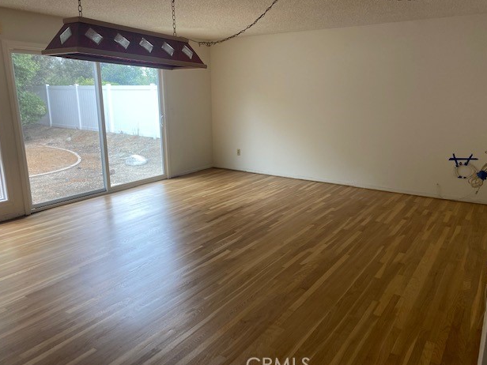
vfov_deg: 51.4
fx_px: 380
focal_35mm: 27
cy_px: 186
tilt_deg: -13.3
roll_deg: -0.1
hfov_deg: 65.3
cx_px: 243
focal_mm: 4.25
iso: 64
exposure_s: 1/120
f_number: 1.8
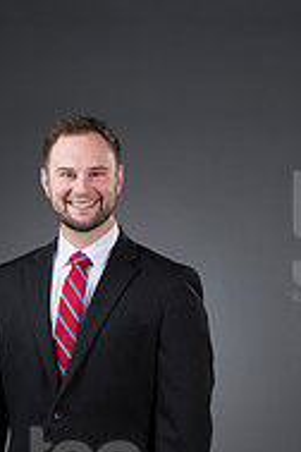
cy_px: 493
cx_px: 86
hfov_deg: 7.2
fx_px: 2383
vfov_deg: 10.7
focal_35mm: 190
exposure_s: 1/250
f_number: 5.6
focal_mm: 80
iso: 160
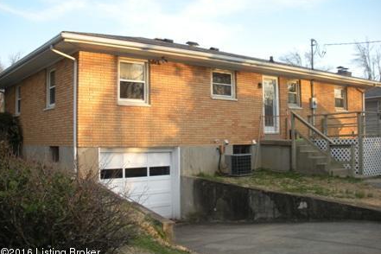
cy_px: 121
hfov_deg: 50.7
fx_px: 402
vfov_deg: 35.0
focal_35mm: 38
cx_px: 189
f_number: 3.5
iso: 88
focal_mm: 6.3
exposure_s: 1/96.3
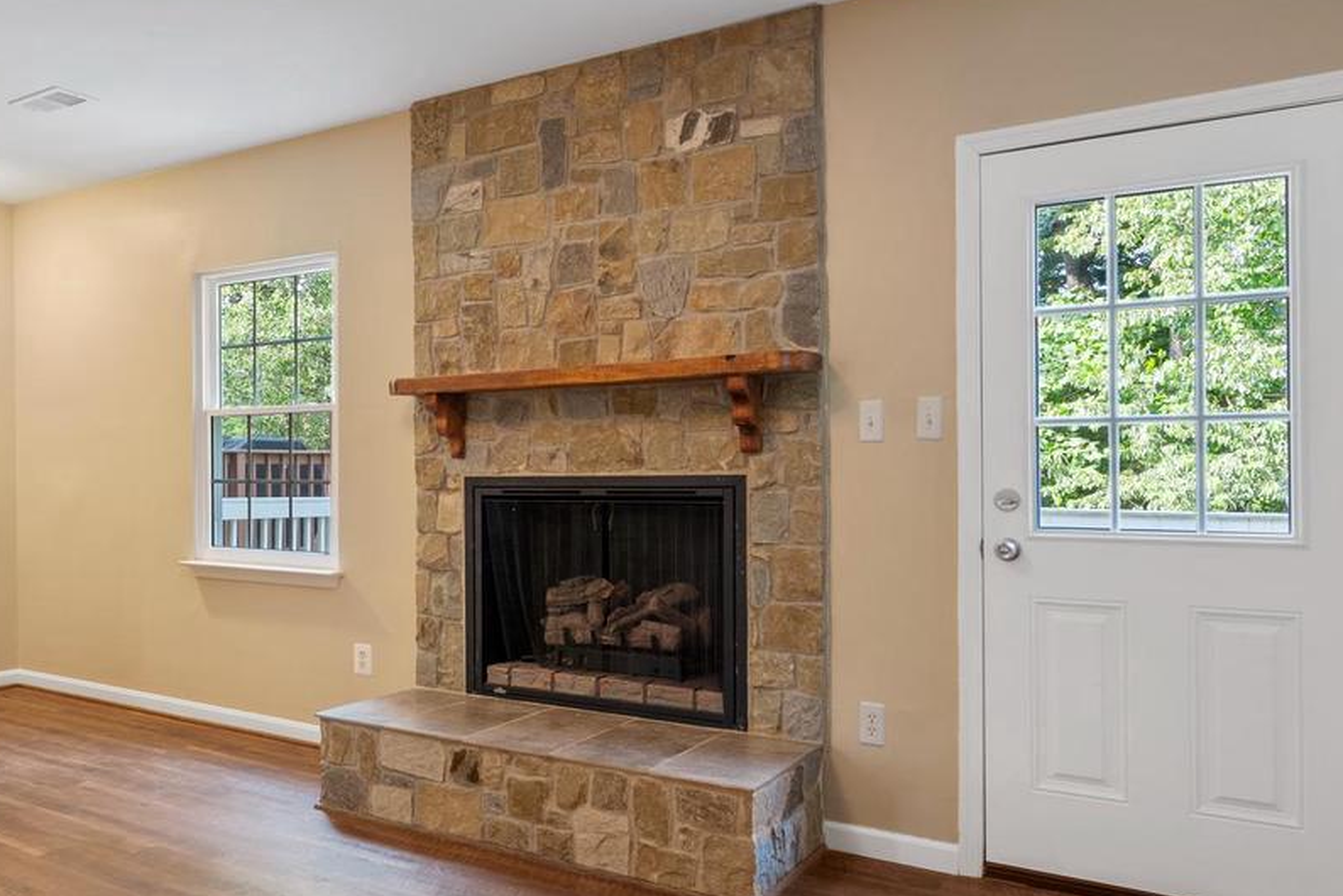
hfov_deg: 60.6
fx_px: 1082
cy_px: 443
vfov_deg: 45.0
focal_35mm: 29
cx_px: 357
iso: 200
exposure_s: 4
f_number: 8
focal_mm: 16
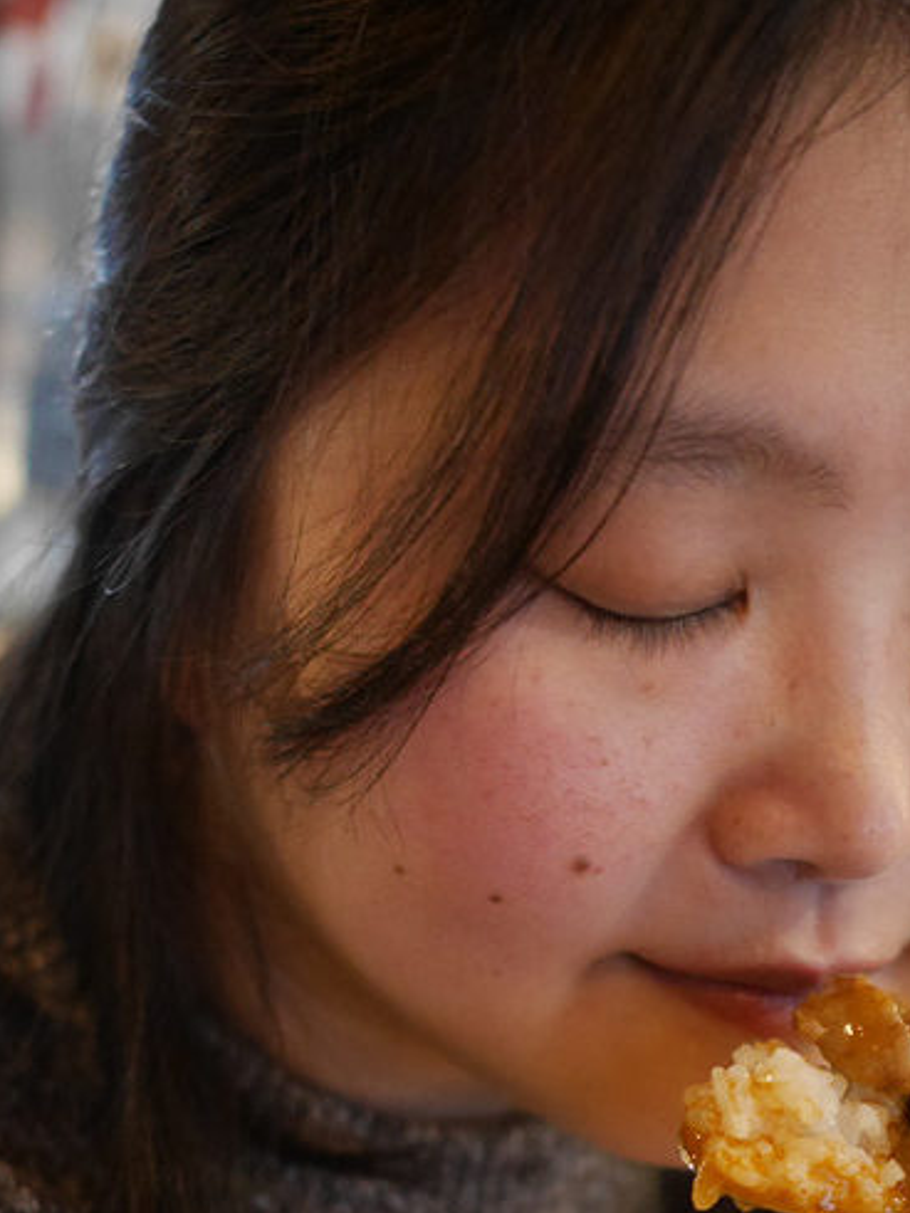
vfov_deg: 34.0
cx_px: 610
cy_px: 949
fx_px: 1929
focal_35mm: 55
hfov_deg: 26.4
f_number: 1.7
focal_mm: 15
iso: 2500
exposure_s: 1/60
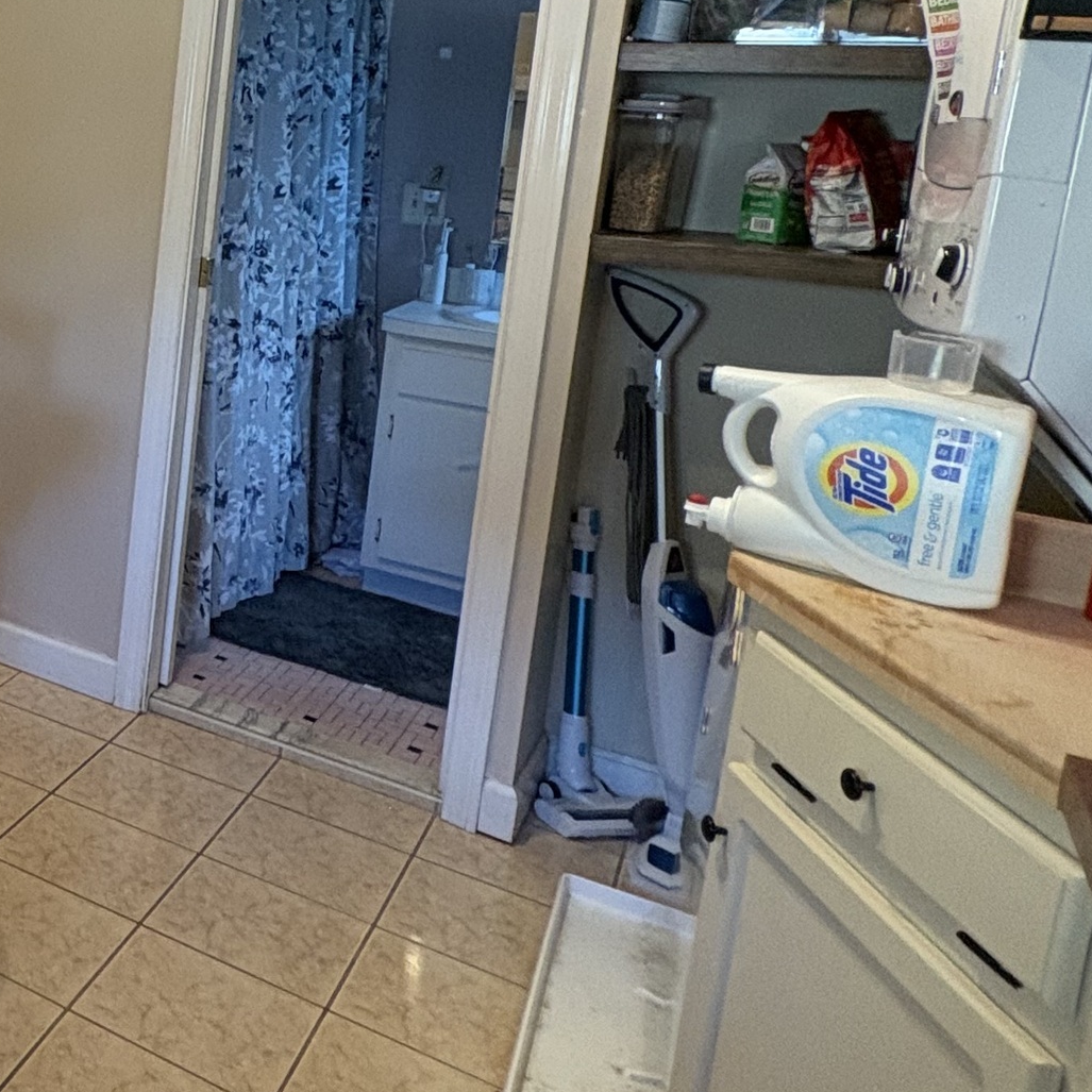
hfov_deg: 32.4
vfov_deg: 43.1
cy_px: 240
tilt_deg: -6.0
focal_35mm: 37
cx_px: -365
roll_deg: -2.2
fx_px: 1321
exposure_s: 1/60
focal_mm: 2.22
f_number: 2.2
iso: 320
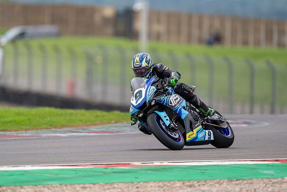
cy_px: 86
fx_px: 5281
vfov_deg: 2.1
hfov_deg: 3.1
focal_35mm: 662
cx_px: 135
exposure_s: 1/500
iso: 125
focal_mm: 600
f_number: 4.5
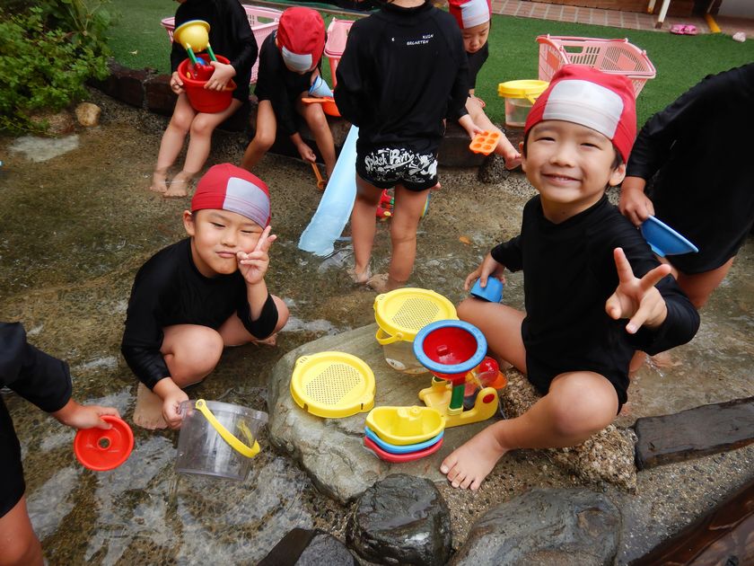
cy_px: 283
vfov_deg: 53.1
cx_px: 377
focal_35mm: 26
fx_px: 566
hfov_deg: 67.3
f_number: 2.8
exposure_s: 1/500
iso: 125
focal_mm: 4.7
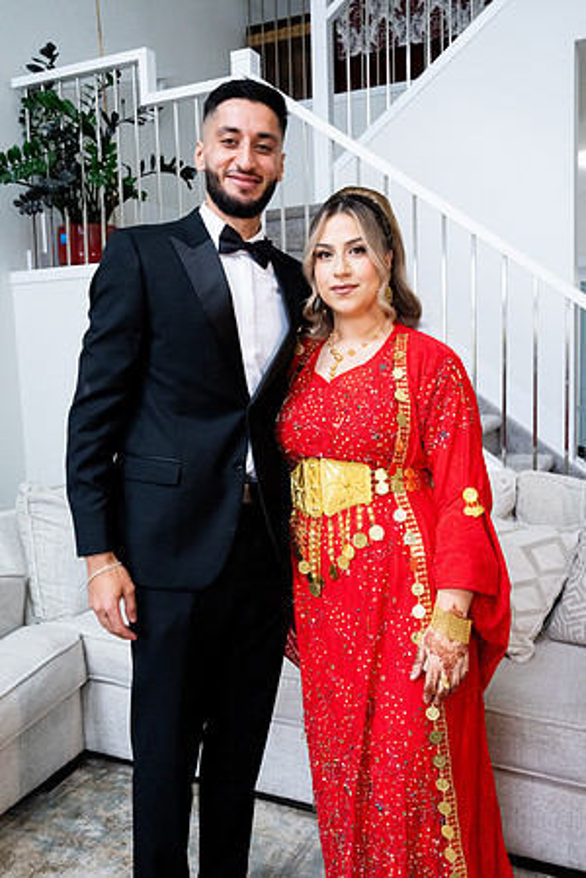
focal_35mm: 32
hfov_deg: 41.1
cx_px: 293
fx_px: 781
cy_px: 439
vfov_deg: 58.7
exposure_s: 1/160
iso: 6400
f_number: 9
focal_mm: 32
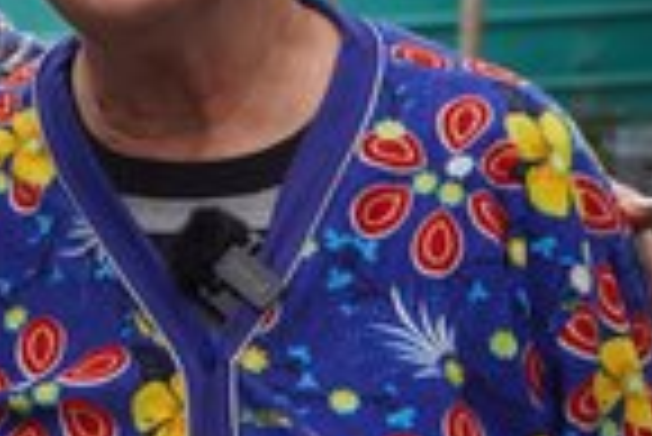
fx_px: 3009
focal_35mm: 166
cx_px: -139
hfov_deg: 12.1
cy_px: -97
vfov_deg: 8.2
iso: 200
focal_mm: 40
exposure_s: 1/160
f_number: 5.6
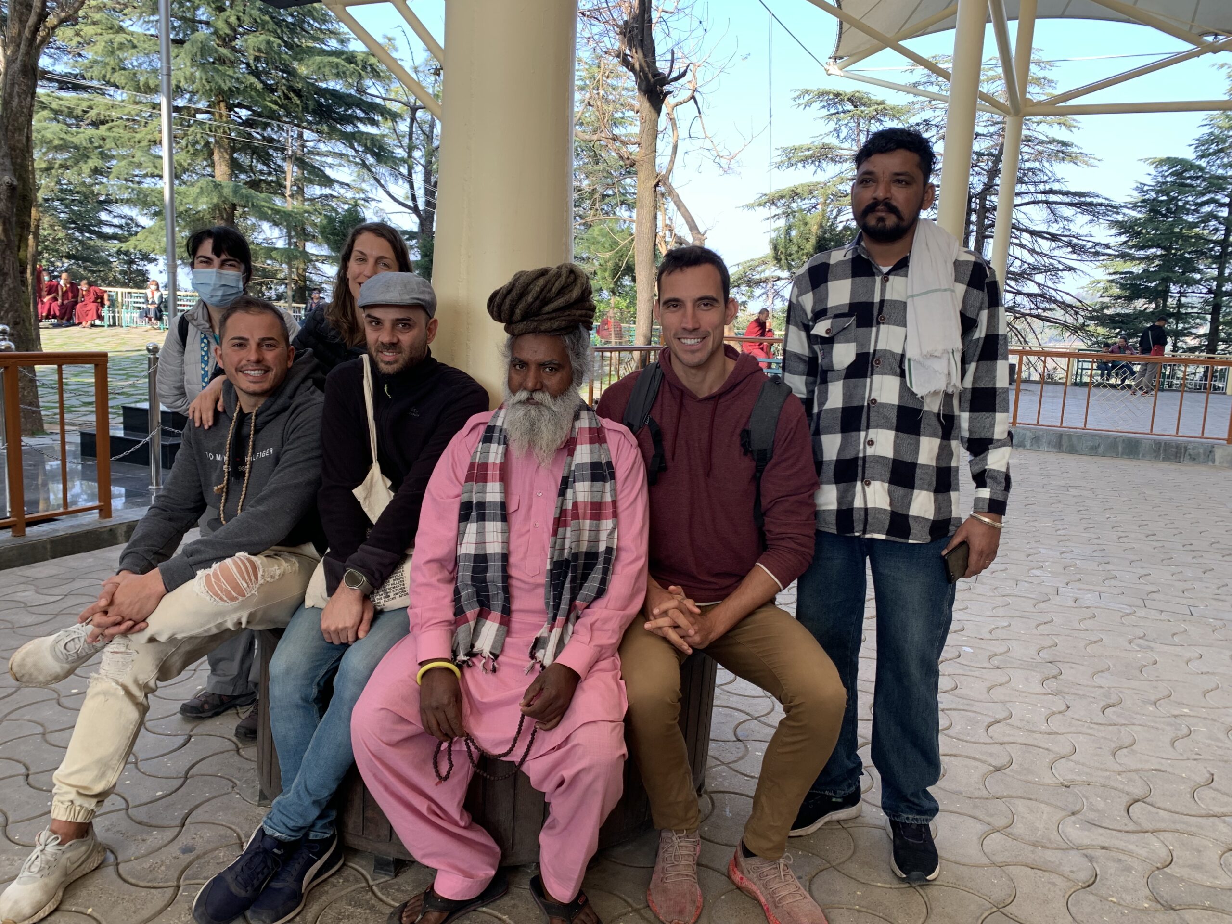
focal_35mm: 26
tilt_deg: -7.9
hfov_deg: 67.3
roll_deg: -3.4
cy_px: 462
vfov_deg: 53.1
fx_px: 925
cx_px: 616
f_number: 1.8
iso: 25
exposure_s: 1/125
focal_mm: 4.25
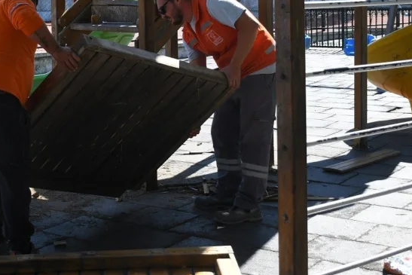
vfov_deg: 18.4
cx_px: 145
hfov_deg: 27.6
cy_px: 28
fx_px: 836
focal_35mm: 73
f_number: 4
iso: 500
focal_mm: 26
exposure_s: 1/2000
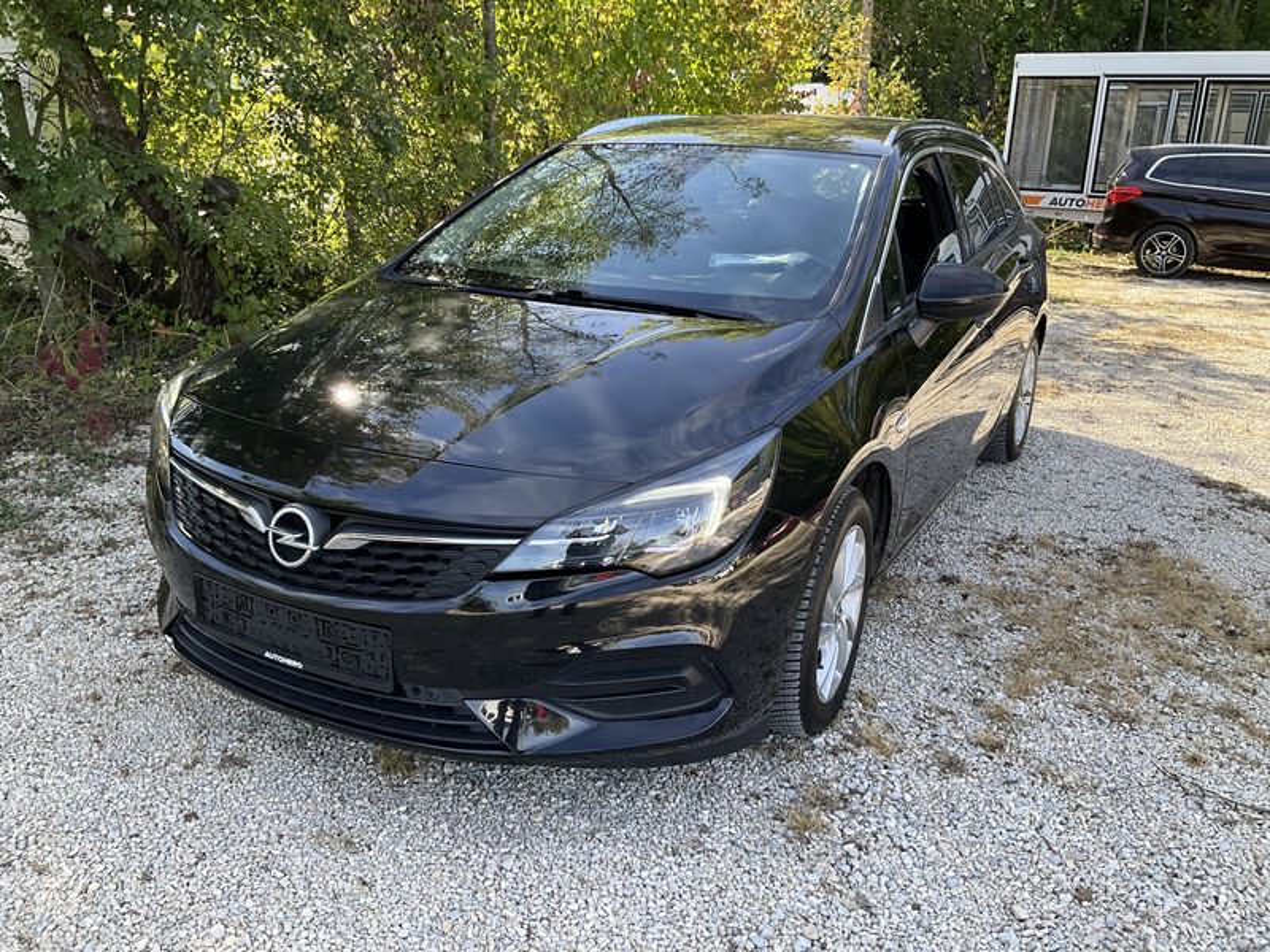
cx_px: 635
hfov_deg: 61.7
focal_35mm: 29
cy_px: 476
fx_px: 1064
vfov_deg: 48.2
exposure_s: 1/248
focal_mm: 3
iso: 25
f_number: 1.8
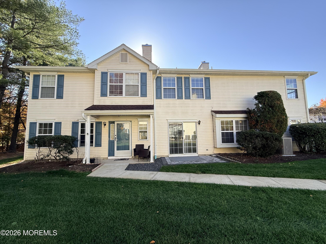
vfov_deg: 85.7
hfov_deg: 102.1
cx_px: 163
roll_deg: +0.2
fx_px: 132
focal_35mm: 14
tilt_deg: +5.4
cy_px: 122
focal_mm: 2.22
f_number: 2.2
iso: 50
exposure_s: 1/590
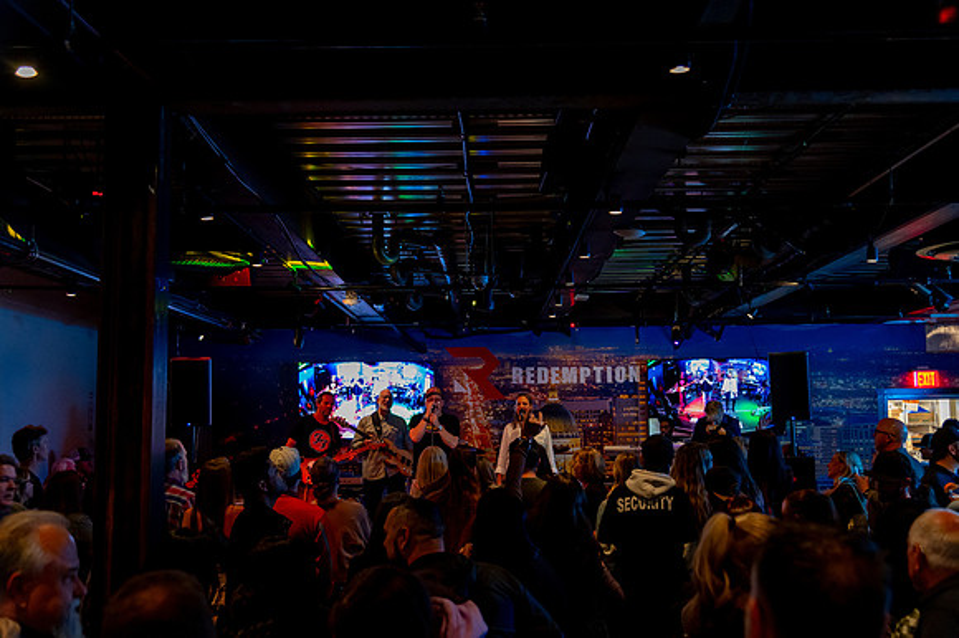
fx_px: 1012
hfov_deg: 50.7
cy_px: 319
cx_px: 480
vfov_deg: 35.0
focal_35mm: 38
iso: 6400
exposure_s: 1/40
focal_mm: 38
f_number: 4
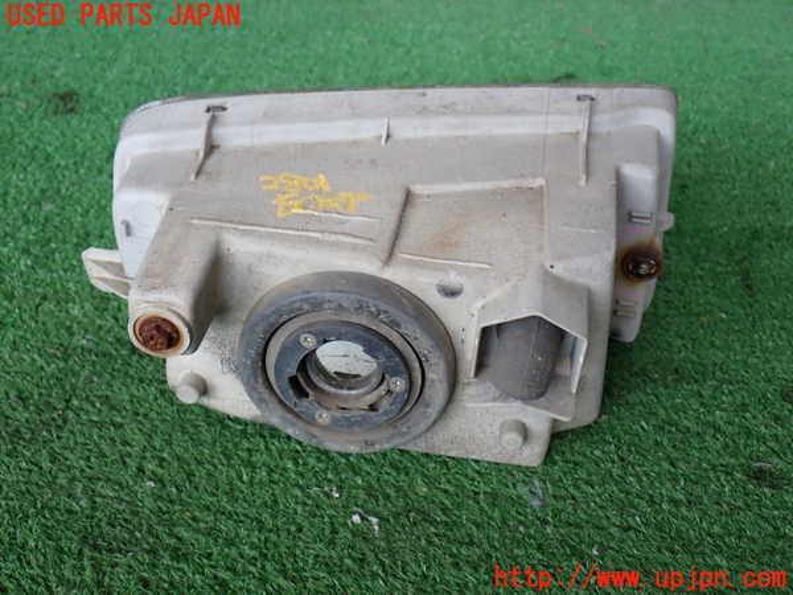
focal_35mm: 47
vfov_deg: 30.9
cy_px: 298
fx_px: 1077
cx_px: 396
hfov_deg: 40.4
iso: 160
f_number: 3.1
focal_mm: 8.4
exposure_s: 1/100
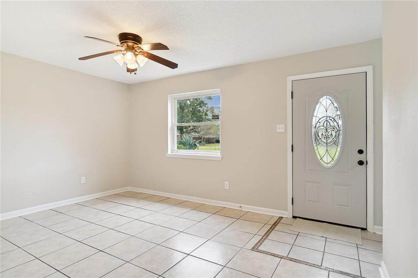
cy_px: 139
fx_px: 232
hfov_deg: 84.0
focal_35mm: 20
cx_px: 209
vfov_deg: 61.9
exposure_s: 1/13
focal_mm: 20
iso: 400
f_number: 14
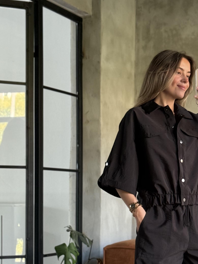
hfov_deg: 15.8
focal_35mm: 93
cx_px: 168
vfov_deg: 21.0
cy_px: 183
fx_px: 709
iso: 250
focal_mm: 6.76
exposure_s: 1/60
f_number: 1.78
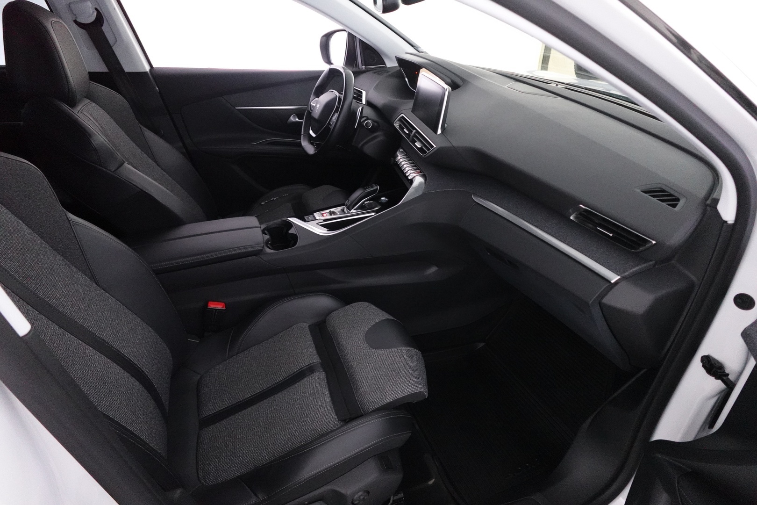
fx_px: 421
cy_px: 252
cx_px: 378
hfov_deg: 84.0
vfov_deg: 61.9
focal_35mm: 20
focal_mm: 7.6
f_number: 2
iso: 3200
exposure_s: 1/100
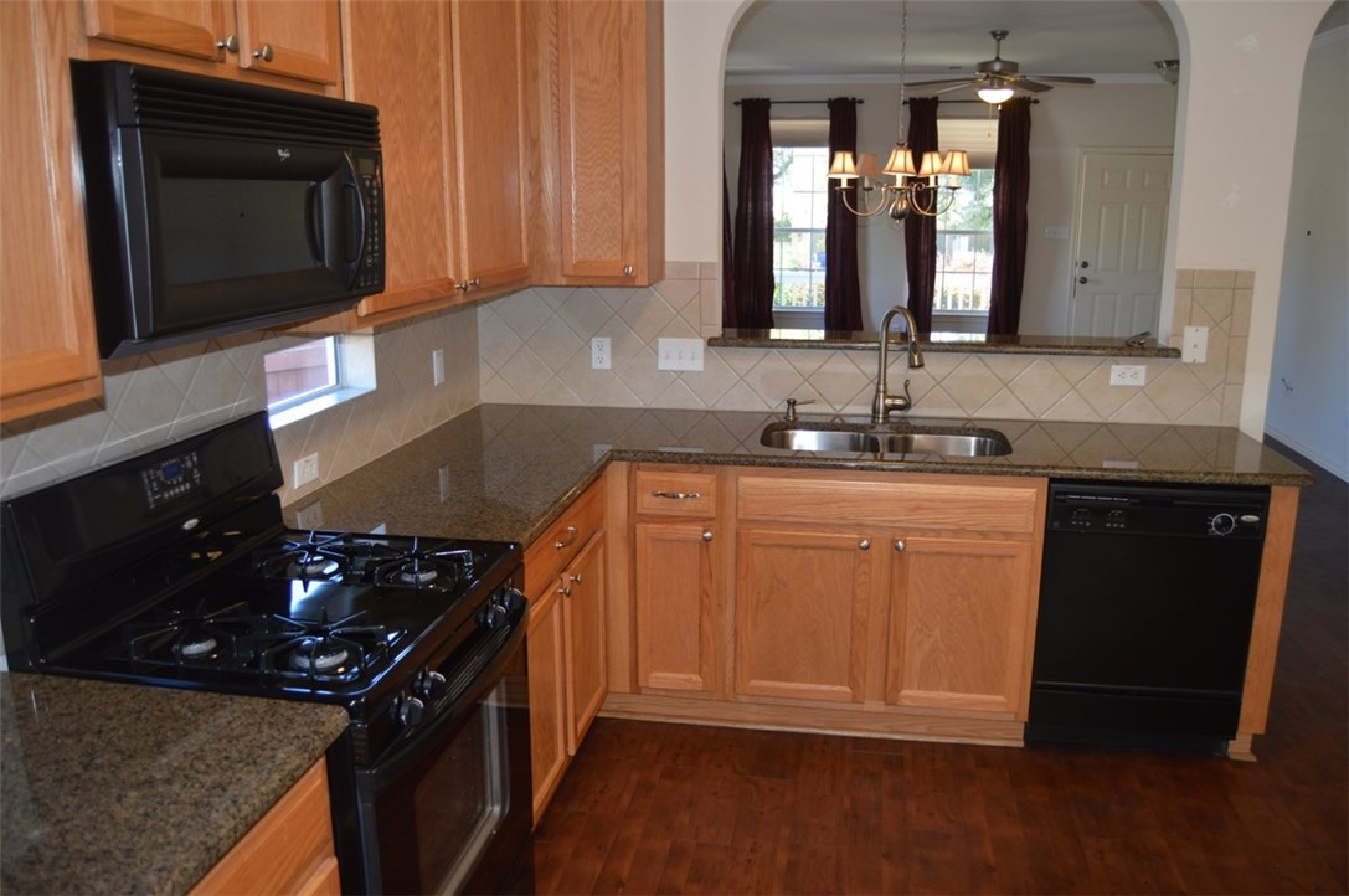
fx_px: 1011
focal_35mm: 27
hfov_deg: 67.4
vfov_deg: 47.8
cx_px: 674
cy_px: 448
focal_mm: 18
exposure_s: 1/60
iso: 400
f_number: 3.5
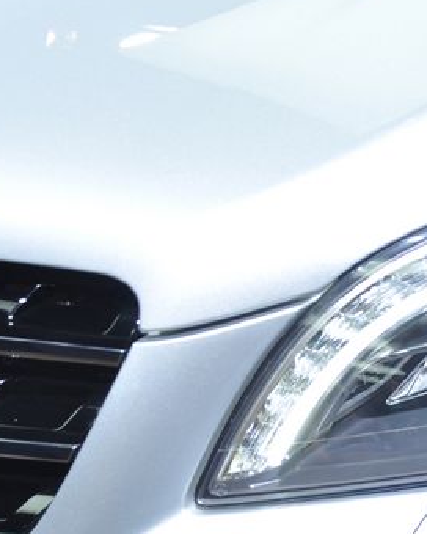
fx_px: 1674
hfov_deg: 14.2
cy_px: 324
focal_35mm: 106
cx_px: 457
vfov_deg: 18.1
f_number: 5
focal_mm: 32
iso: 640
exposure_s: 1/100
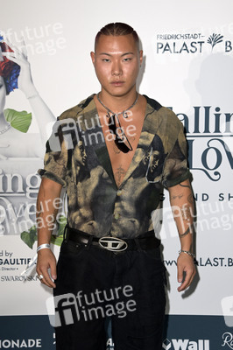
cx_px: 116
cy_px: 175
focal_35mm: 72
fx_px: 700
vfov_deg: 28.1
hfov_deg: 18.9
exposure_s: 1/250
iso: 640
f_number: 5.6
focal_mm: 72
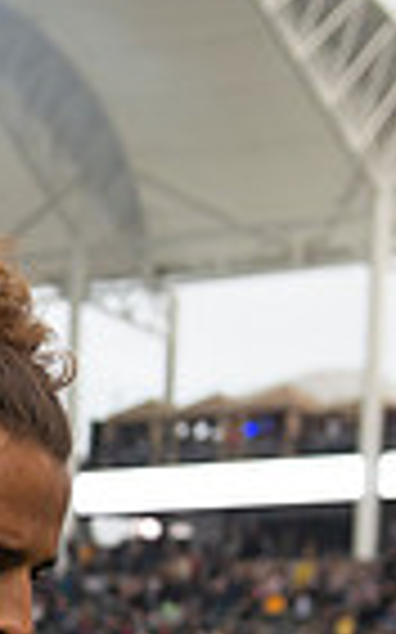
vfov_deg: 12.1
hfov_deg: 7.4
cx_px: -459
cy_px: 807
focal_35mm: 168
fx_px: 2904
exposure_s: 1/640
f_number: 3.5
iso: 500
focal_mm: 40
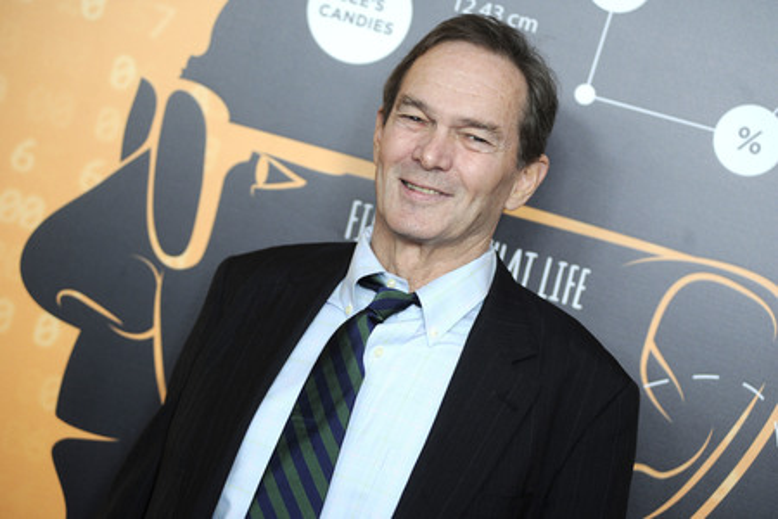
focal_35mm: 95
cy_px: 260
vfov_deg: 14.4
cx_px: 389
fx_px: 2053
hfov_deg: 21.5
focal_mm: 95
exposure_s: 1/250
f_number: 3.5
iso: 1600
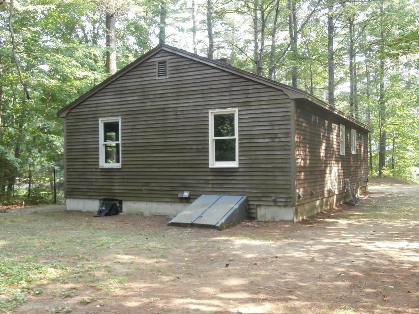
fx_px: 460
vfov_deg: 37.7
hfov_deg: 49.0
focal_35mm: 38
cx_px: 210
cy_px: 157
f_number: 3.9
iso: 160
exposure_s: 1/40
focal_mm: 6.67
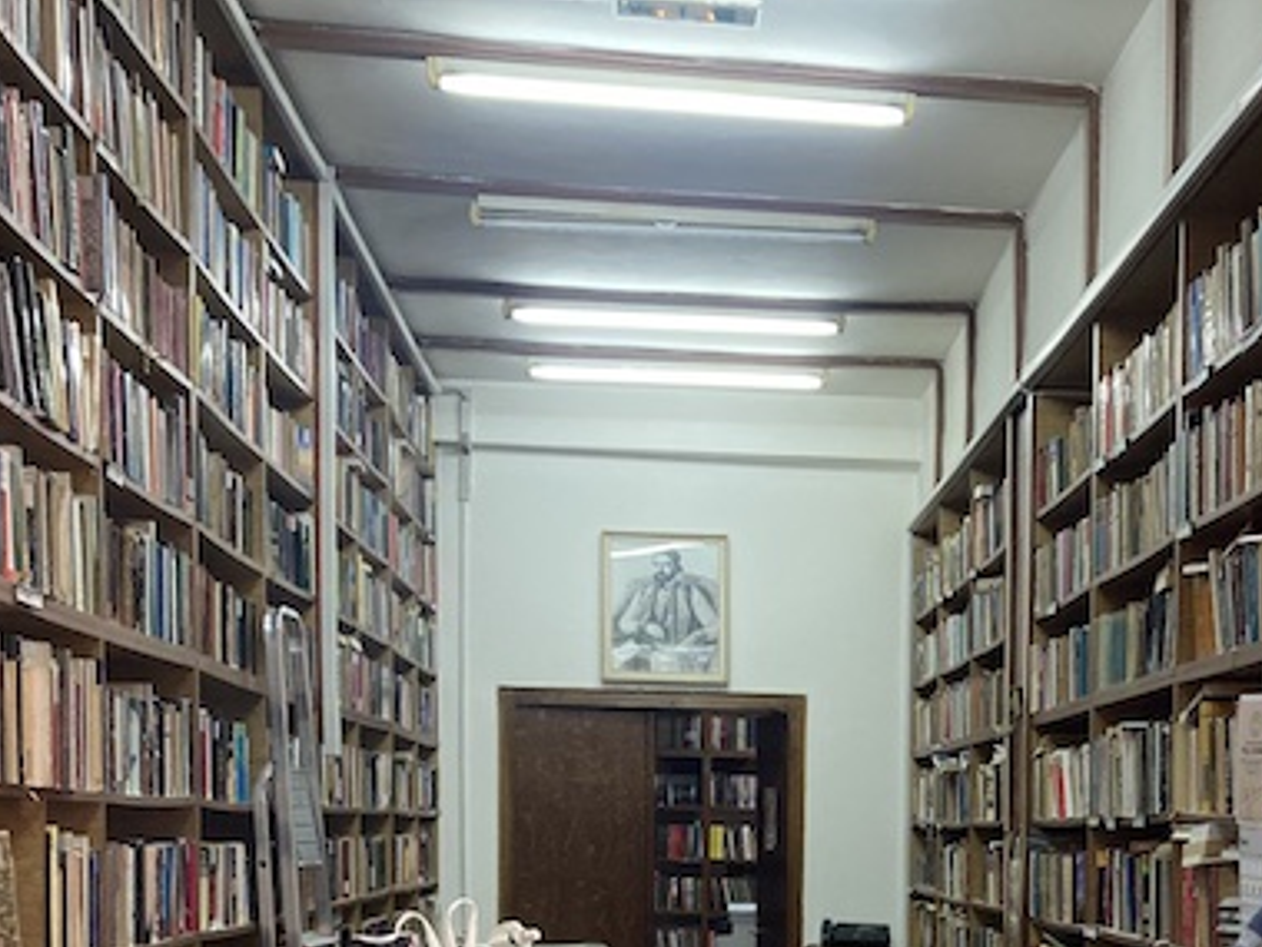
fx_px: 2151
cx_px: 940
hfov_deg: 32.1
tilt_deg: -3.6
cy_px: 994
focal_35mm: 59
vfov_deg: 23.5
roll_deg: -1.9
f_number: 1.8
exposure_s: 1/50
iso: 160
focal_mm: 3.99
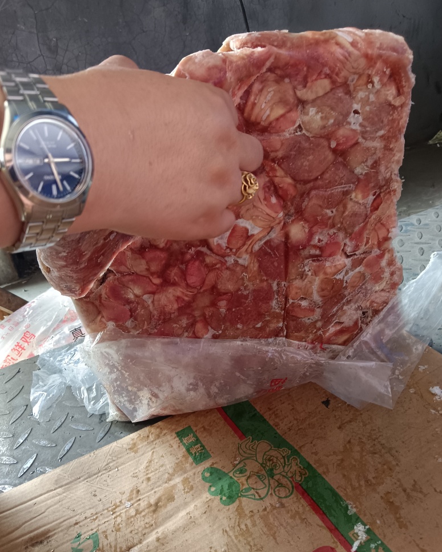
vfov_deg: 62.1
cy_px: 298
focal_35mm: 28
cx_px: 219
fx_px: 458
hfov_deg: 51.5
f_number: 1.8
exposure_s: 1/50
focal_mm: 4.05
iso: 980
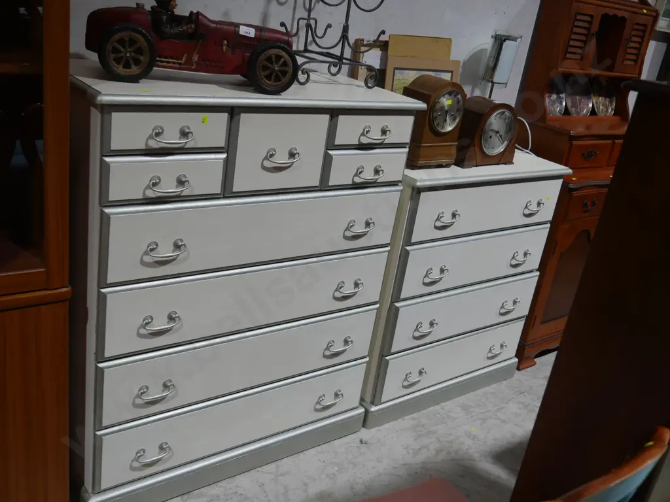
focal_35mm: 36
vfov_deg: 39.7
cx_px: 335
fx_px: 697
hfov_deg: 51.4
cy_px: 251
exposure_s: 1/60
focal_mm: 18
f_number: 4
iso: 200
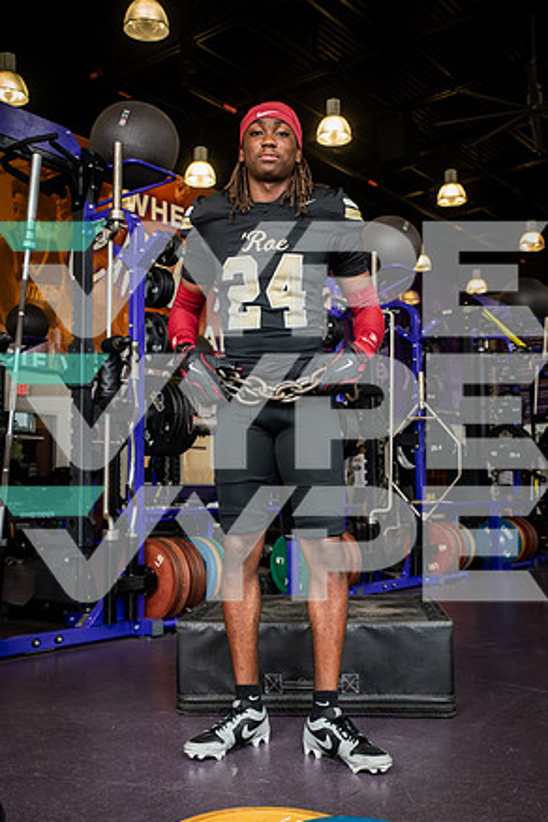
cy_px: 413
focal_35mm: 37
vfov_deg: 51.9
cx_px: 274
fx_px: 845
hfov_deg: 35.9
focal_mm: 36
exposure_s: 1/250
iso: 500
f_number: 5.6
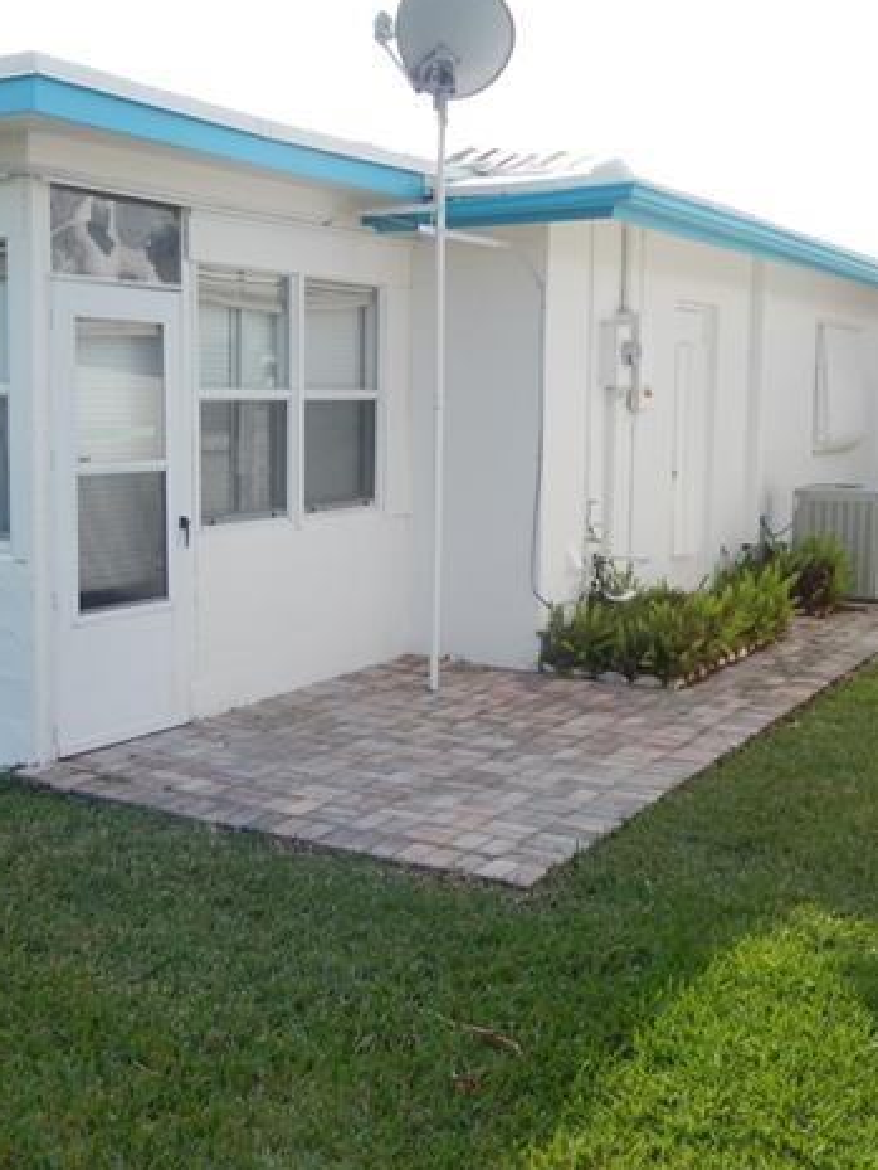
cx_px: 211
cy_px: 581
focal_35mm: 43
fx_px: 1454
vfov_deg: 43.8
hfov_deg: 32.9
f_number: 3.4
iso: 125
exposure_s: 1/800
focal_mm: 4.5
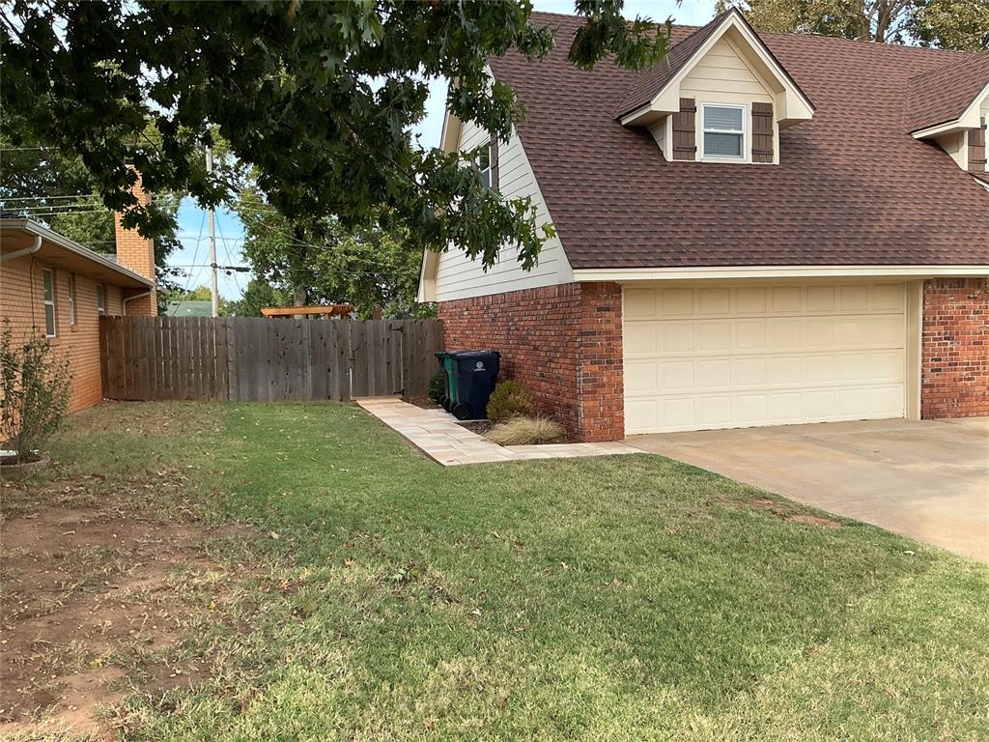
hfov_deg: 61.7
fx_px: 829
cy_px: 371
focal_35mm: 29
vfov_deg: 48.2
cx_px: 494
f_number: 1.8
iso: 25
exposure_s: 1/478
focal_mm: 3
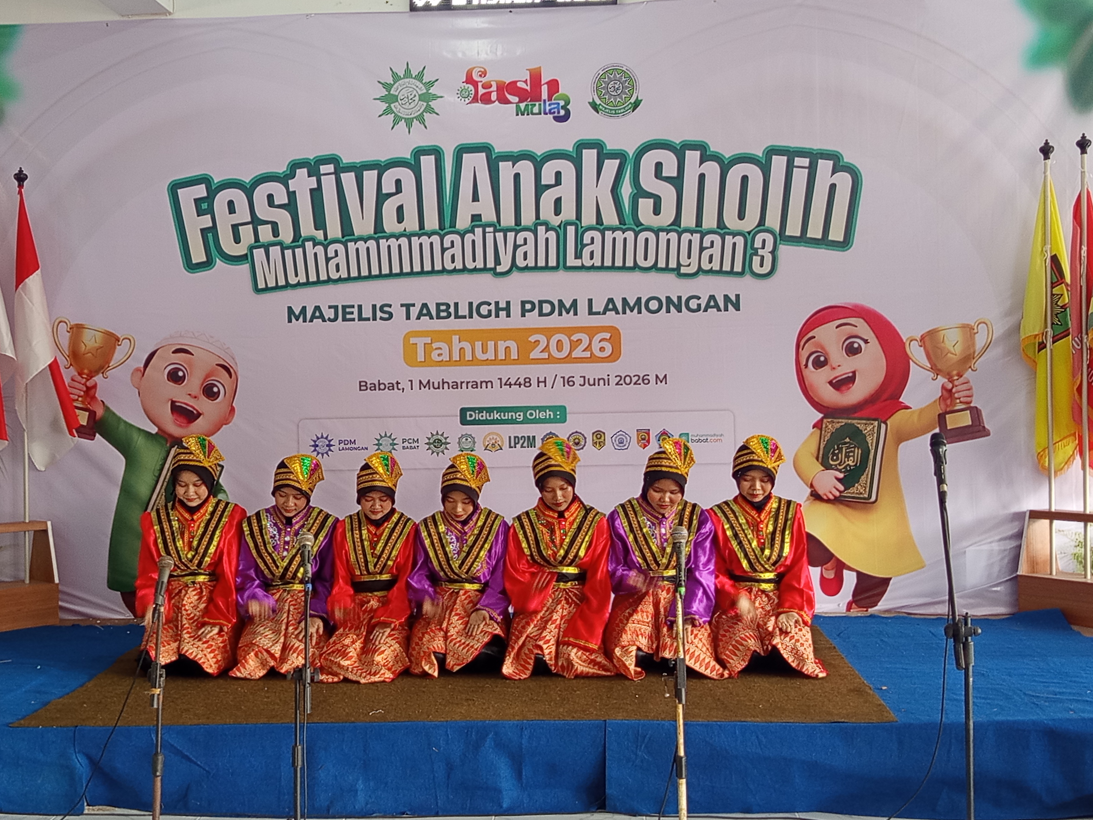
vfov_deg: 30.3
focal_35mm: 48
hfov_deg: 39.6
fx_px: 1516
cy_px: 405
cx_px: 474
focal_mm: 5.24
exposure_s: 1/50
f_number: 1.7
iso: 250
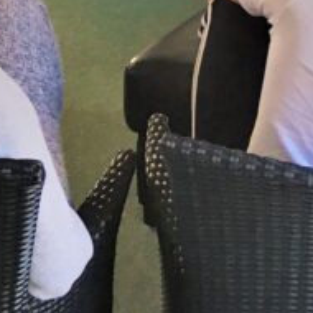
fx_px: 1105
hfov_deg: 15.6
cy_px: -160
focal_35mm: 108
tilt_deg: -11.7
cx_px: -51
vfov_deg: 14.9
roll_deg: +0.3
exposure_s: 1/33
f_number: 2.2
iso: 32
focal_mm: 4.15
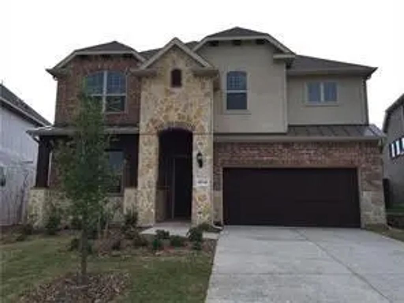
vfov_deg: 48.2
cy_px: 152
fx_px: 338
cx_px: 202
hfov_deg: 61.7
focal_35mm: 29
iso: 32
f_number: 2.2
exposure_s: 1/120
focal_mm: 4.15
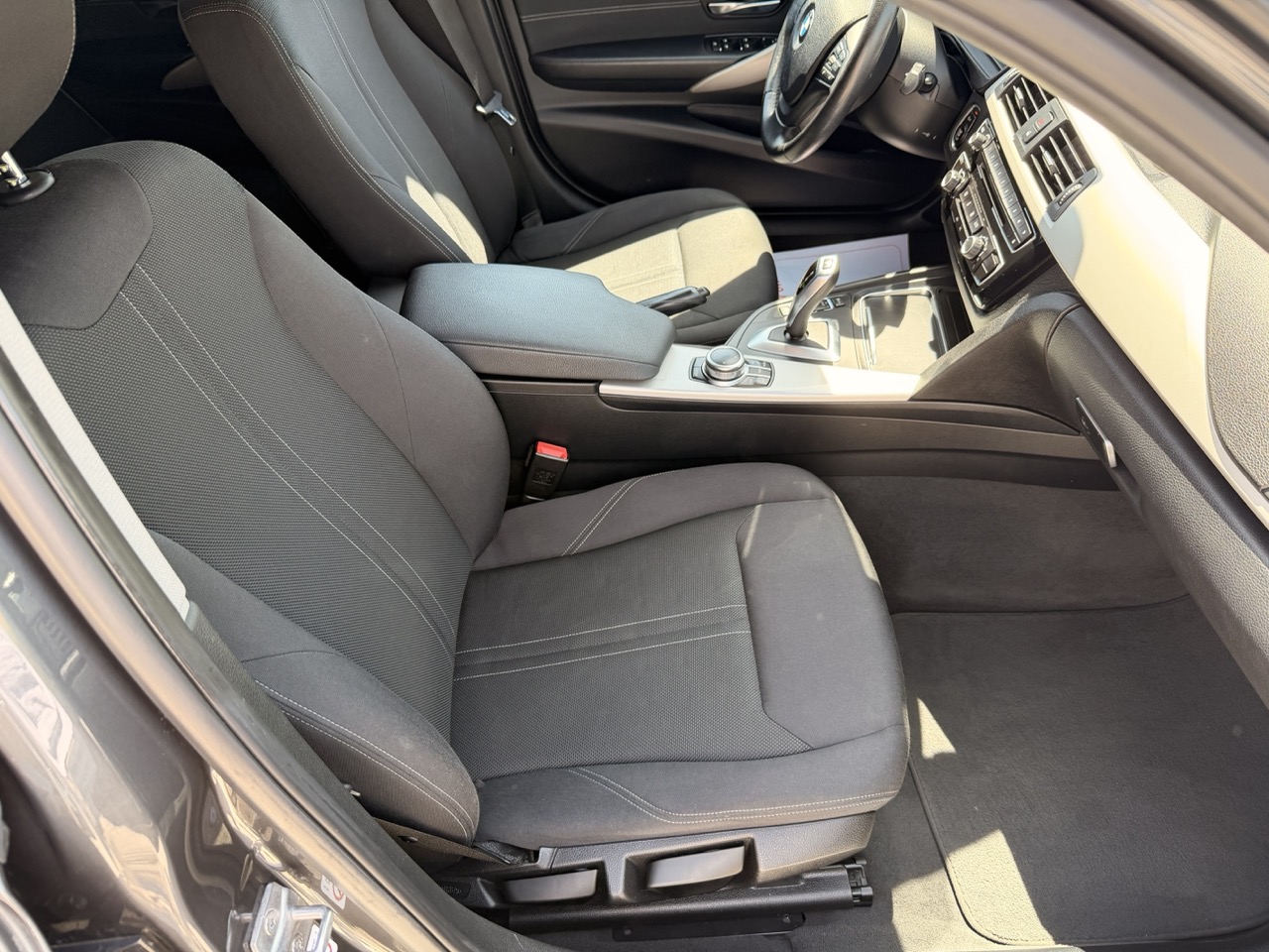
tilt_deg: -45.9
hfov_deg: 71.6
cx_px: 634
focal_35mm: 24
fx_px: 880
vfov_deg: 56.8
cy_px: 476
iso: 100
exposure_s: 1/194
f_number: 1.78
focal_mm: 6.76
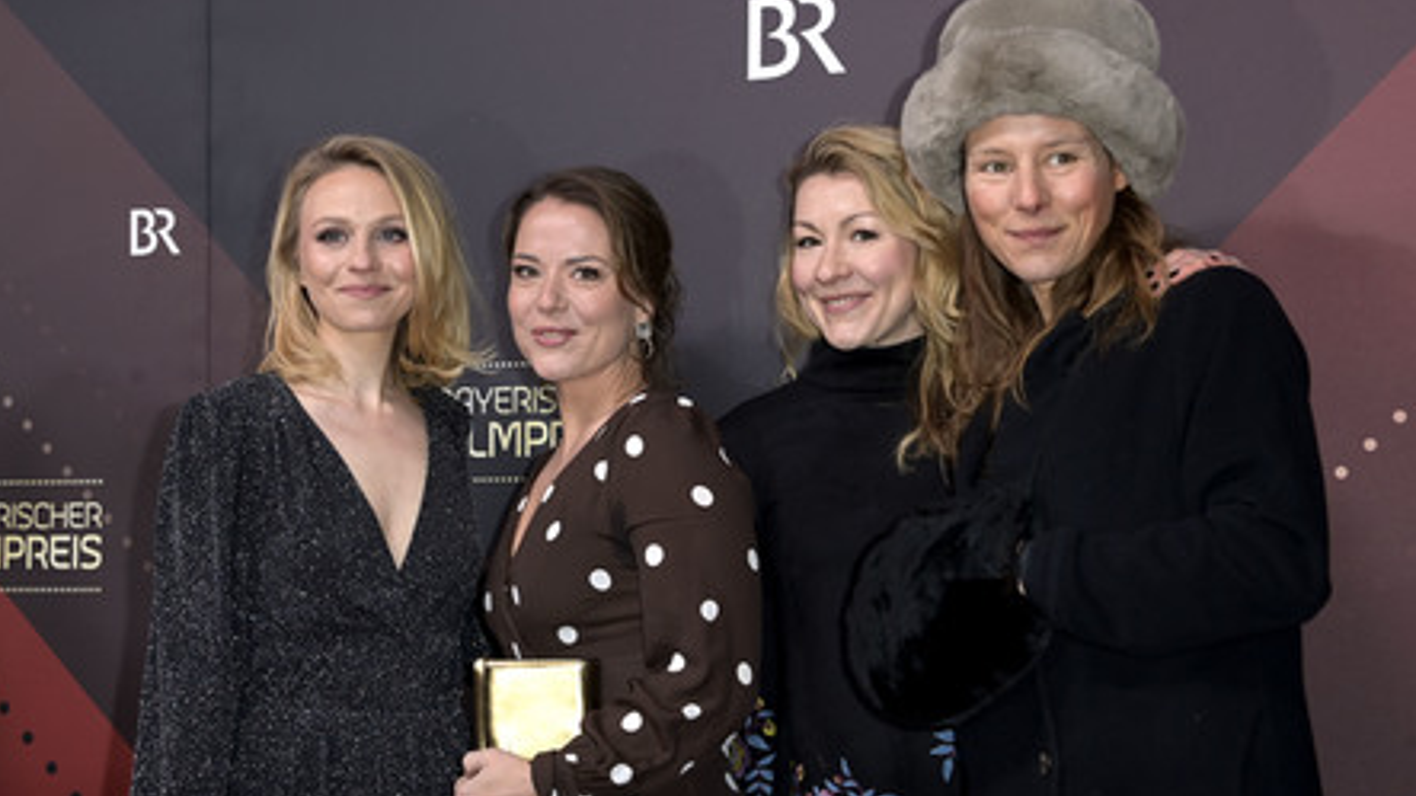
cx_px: 705
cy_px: 448
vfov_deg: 18.2
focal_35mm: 66
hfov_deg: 31.9
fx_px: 2478
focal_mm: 62
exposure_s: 1/250
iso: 640
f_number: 5.6
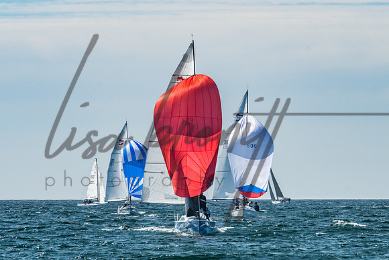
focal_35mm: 390
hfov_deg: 5.3
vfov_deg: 3.5
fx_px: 4216
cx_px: 255
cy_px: 106
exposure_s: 1/640
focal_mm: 200
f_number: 10
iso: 400
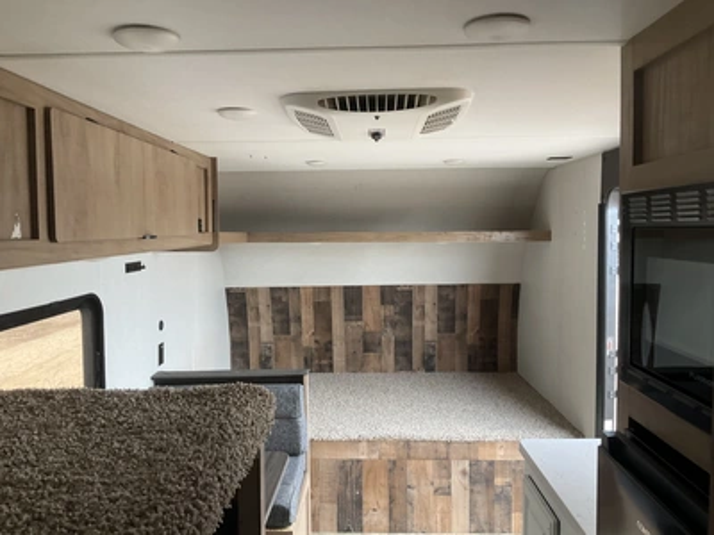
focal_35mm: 29
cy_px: 268
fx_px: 598
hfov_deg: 61.7
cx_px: 357
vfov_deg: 48.2
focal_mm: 3
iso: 64
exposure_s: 1/114
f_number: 1.8
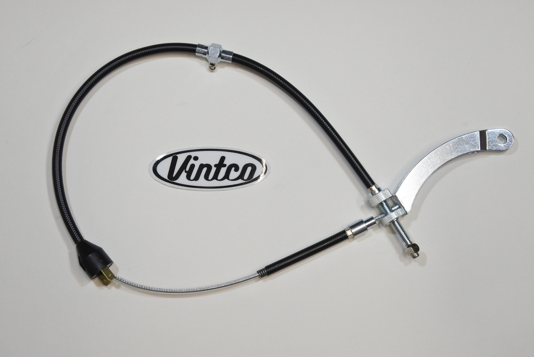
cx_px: 267
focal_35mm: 66
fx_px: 979
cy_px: 178
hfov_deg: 30.5
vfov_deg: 20.6
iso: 800
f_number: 5.3
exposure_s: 1/125
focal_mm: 24.8
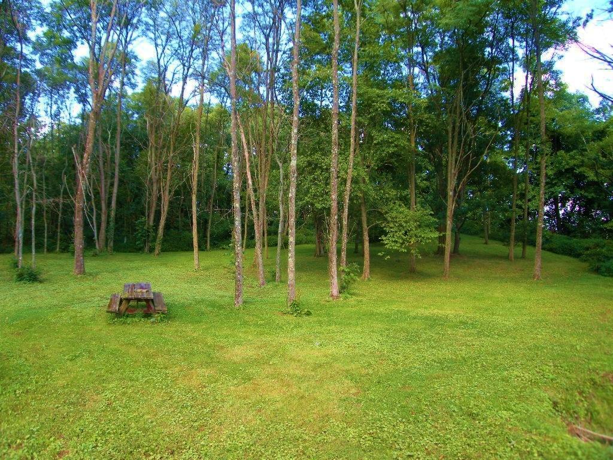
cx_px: 306
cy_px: 230
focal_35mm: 35
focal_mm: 7.5
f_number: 3.4
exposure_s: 1/78.6
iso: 64
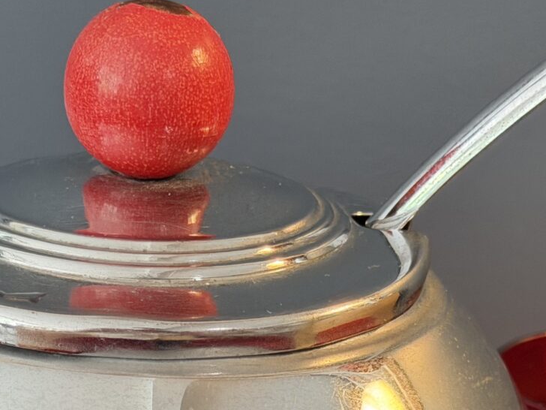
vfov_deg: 10.8
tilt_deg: -23.9
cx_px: 216
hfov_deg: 14.6
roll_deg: -2.1
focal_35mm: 135
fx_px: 2129
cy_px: 506
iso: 200
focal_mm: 6.76
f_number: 1.78
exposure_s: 1/60
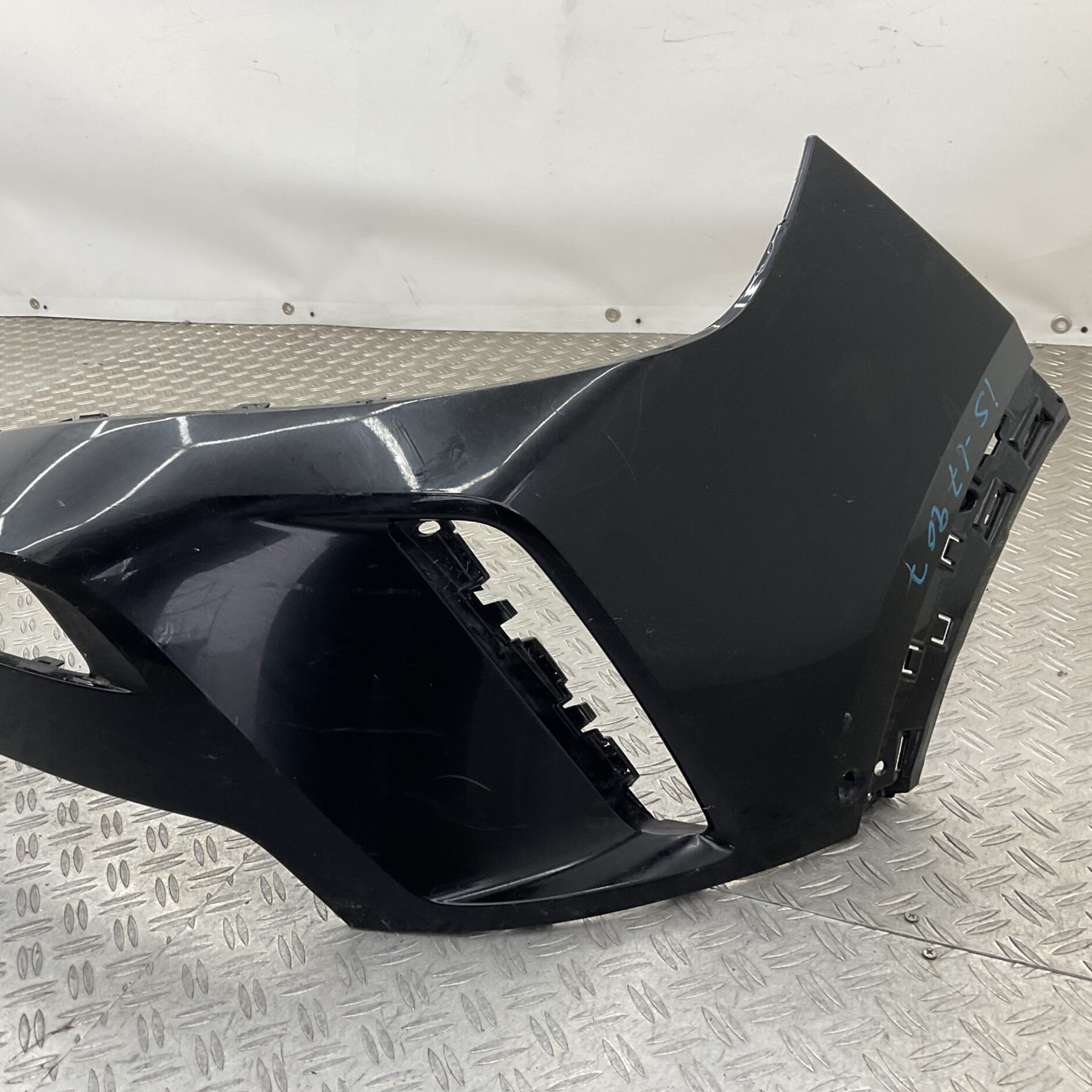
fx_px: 1249
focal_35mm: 35
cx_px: 358
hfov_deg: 46.4
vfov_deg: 47.2
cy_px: 539
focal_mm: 3
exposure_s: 1/100
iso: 32
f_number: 1.8
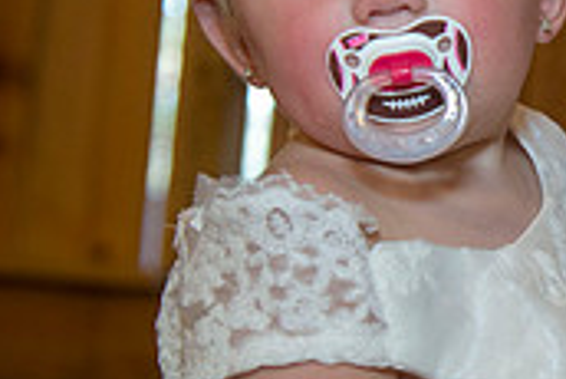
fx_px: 2014
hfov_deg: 15.0
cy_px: 125
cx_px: 810
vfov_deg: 10.7
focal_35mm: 128
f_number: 4
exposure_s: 1/125
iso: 1600
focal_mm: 38
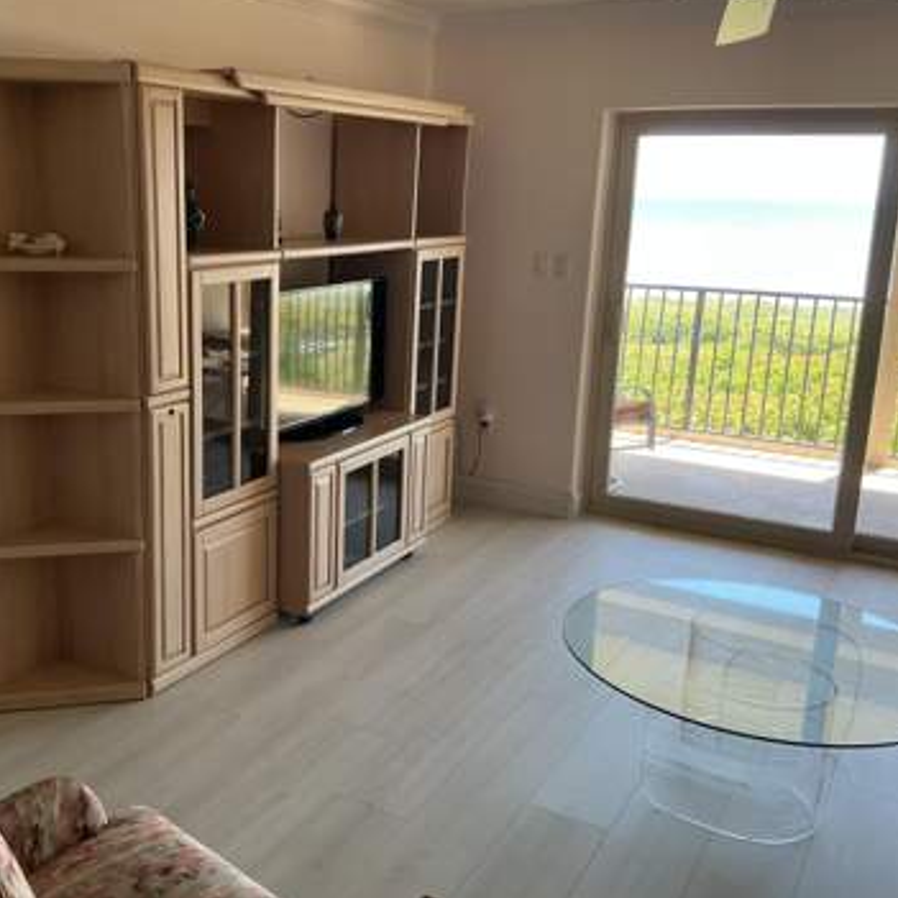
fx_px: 1027
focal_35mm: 35
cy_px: 444
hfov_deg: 46.5
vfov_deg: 47.2
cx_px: 302
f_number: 1.8
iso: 50
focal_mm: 3
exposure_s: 1/120
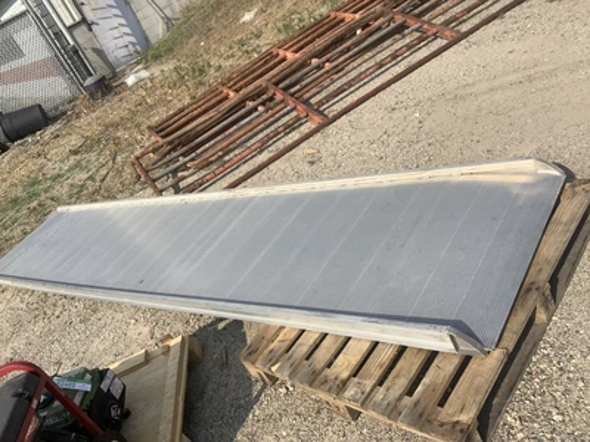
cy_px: 221
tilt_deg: -27.2
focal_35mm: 31
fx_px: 528
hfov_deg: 58.4
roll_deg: +27.2
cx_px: 295
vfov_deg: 45.4
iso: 25
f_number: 2.4
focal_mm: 3.3
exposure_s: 1/1567
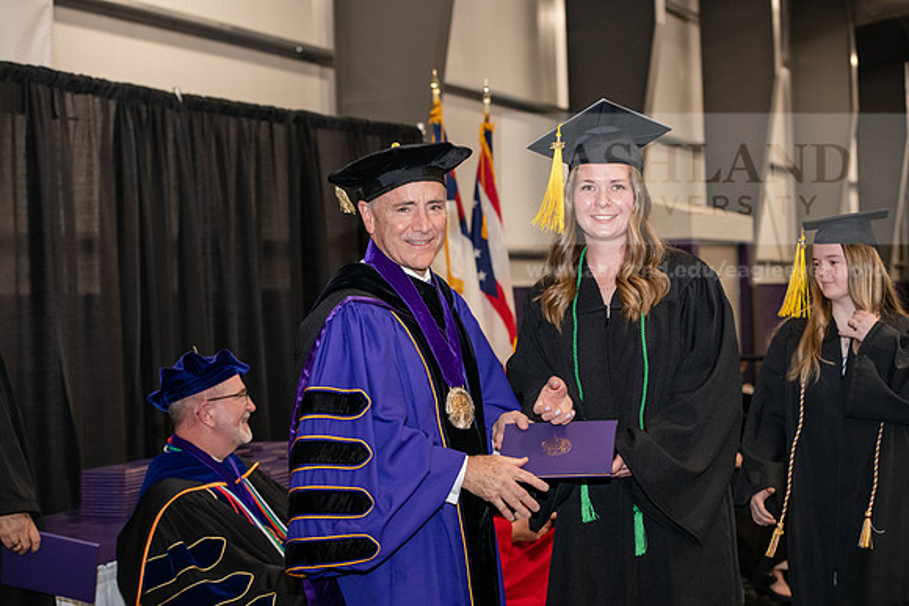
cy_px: 303
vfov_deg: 19.5
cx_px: 454
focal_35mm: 70
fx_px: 1768
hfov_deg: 28.8
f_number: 5
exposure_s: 1/200
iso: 2500
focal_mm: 70
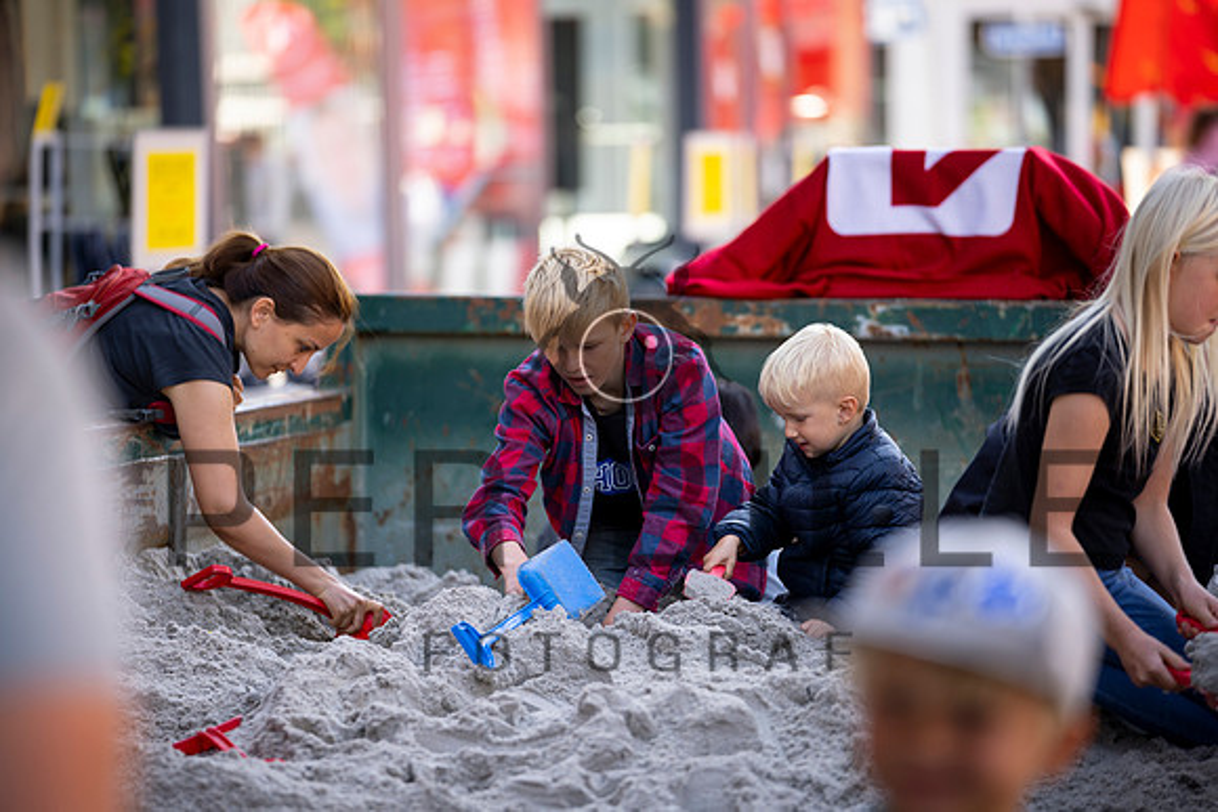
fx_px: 6023
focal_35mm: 178
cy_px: 406
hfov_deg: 11.5
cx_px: 609
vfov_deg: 7.7
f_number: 2.8
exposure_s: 1/250
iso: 100
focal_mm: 178
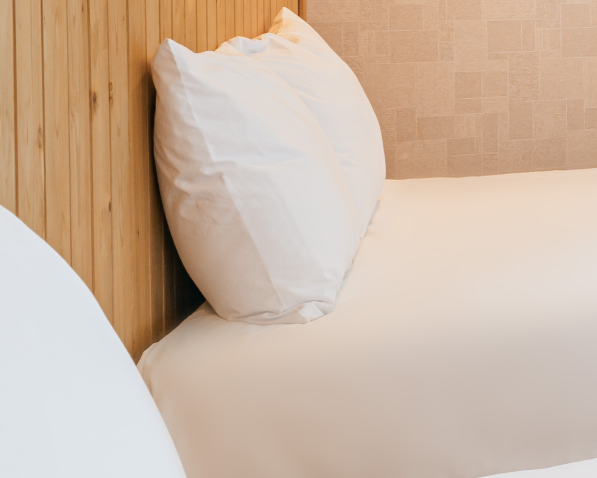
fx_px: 937
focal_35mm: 53
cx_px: 1203
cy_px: 135
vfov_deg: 28.3
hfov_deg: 19.2
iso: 100
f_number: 10
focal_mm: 14
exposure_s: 1/2.5
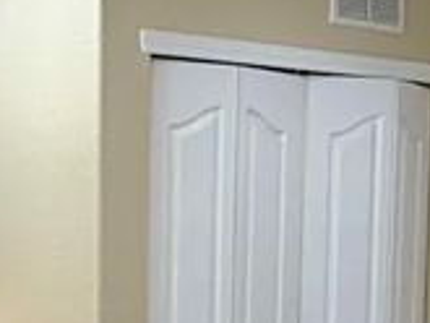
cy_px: 359
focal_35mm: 87
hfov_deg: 20.7
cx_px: -115
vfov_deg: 16.5
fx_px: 1082
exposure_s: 1/120
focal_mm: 2.22
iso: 250
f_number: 2.2
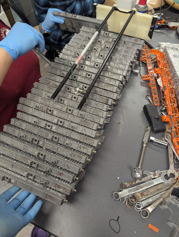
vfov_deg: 71.5
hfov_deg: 56.9
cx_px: 90
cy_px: 118
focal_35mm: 24
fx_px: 165
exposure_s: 1/120
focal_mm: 6.81
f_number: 1.85
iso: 358
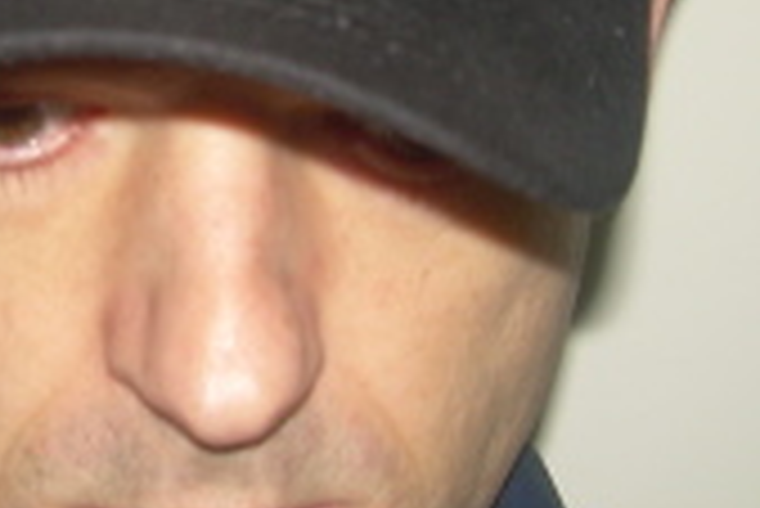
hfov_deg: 17.1
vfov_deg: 11.6
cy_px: 2
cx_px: 18
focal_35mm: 117
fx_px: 2472
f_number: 2.8
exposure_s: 1/60
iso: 50
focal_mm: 6.3
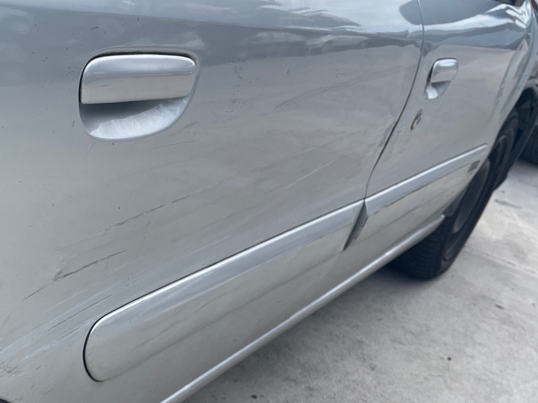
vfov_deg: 27.4
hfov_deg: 34.5
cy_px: 245
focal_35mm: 53
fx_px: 824
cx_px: 70
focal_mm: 4.2
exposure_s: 1/1715
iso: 32
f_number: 1.6
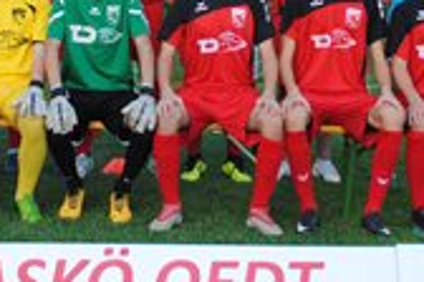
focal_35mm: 134
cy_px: -23
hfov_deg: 15.2
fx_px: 1578
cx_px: 88
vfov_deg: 10.1
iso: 800
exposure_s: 1/400
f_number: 5
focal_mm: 30
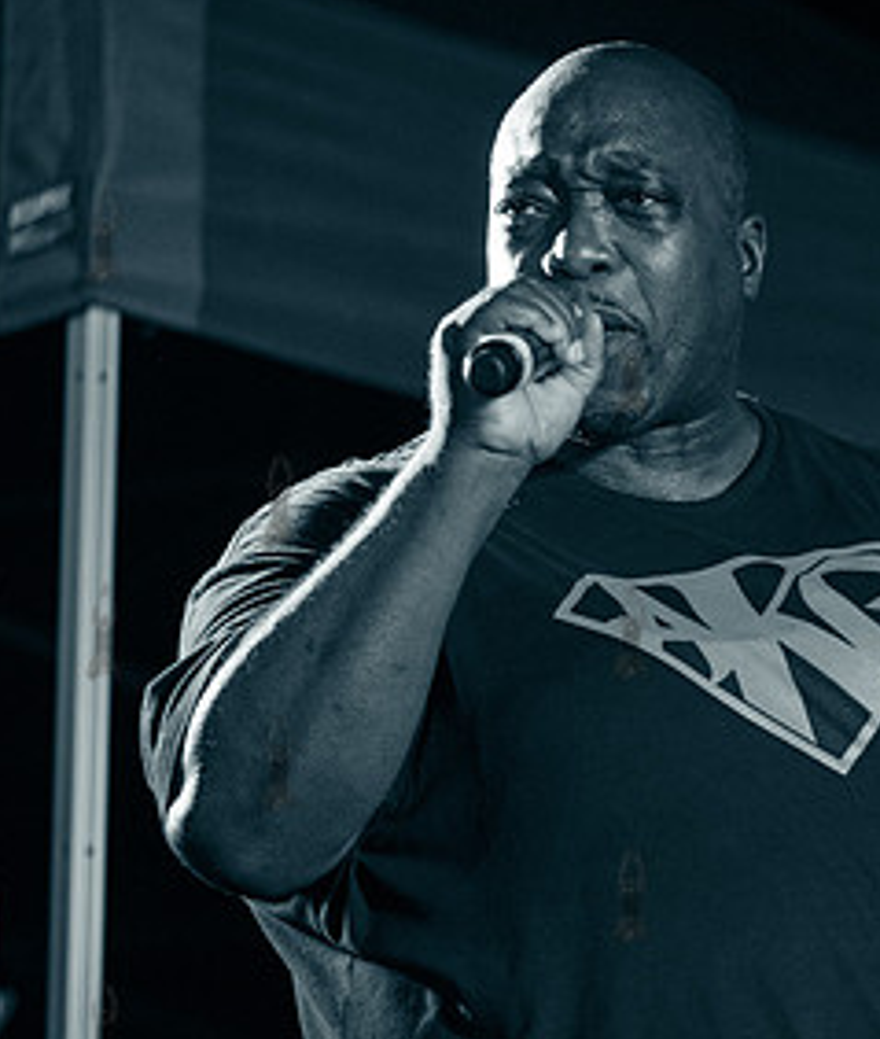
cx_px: 800
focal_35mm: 230
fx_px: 7235
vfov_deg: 8.2
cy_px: 630
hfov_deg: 6.9
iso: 1600
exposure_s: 1/1000
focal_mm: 105
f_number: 2.8
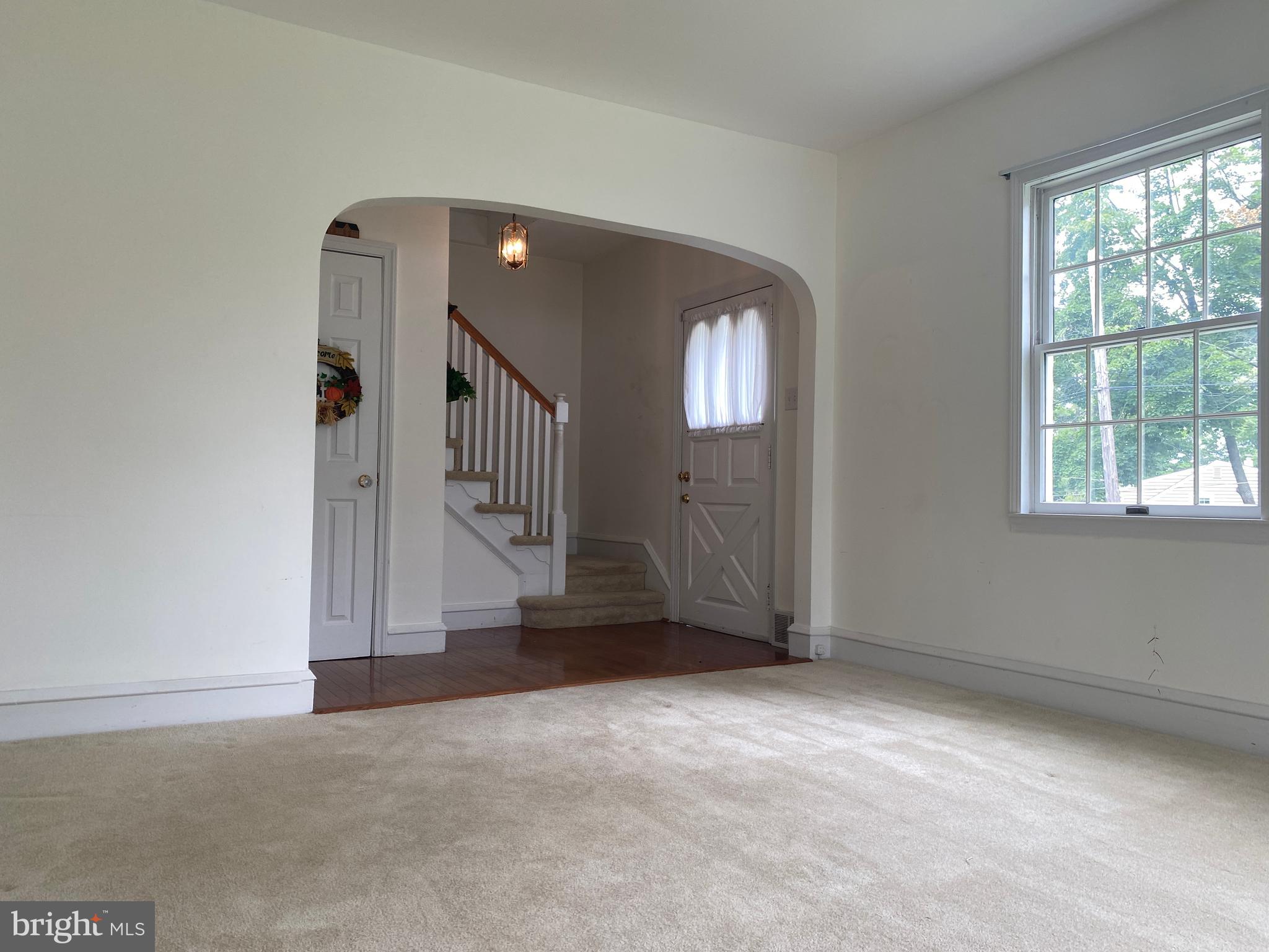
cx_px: 634
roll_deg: -1.0
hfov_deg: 67.3
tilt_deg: +0.0
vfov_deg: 53.1
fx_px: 953
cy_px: 476
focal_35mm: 26
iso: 50
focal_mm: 4.25
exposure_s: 1/120
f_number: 1.8
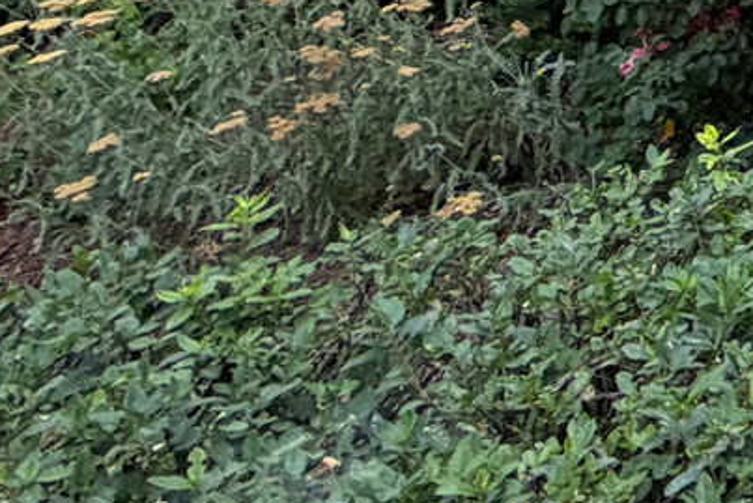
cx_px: 1534
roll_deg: +0.2
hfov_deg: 18.0
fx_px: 1548
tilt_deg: +3.7
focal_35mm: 74
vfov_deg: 14.1
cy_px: -623
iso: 100
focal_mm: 2.22
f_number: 2.2
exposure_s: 1/121
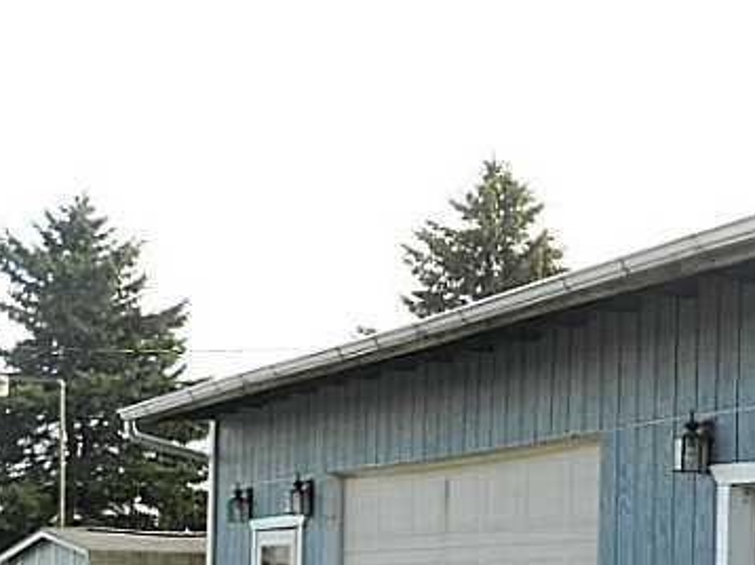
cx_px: 799
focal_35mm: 85
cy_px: 624
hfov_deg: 22.0
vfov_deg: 16.8
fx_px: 1853
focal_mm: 6.9
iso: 80
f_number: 3.9
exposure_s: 1/160
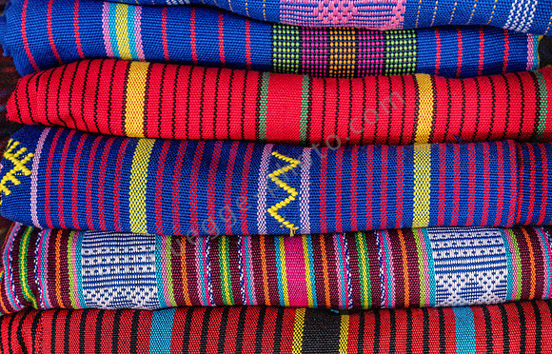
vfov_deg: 20.2
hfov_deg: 31.1
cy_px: 177
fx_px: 992
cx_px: 266
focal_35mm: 65
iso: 10000
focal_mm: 60
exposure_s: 1/250
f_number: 6.3
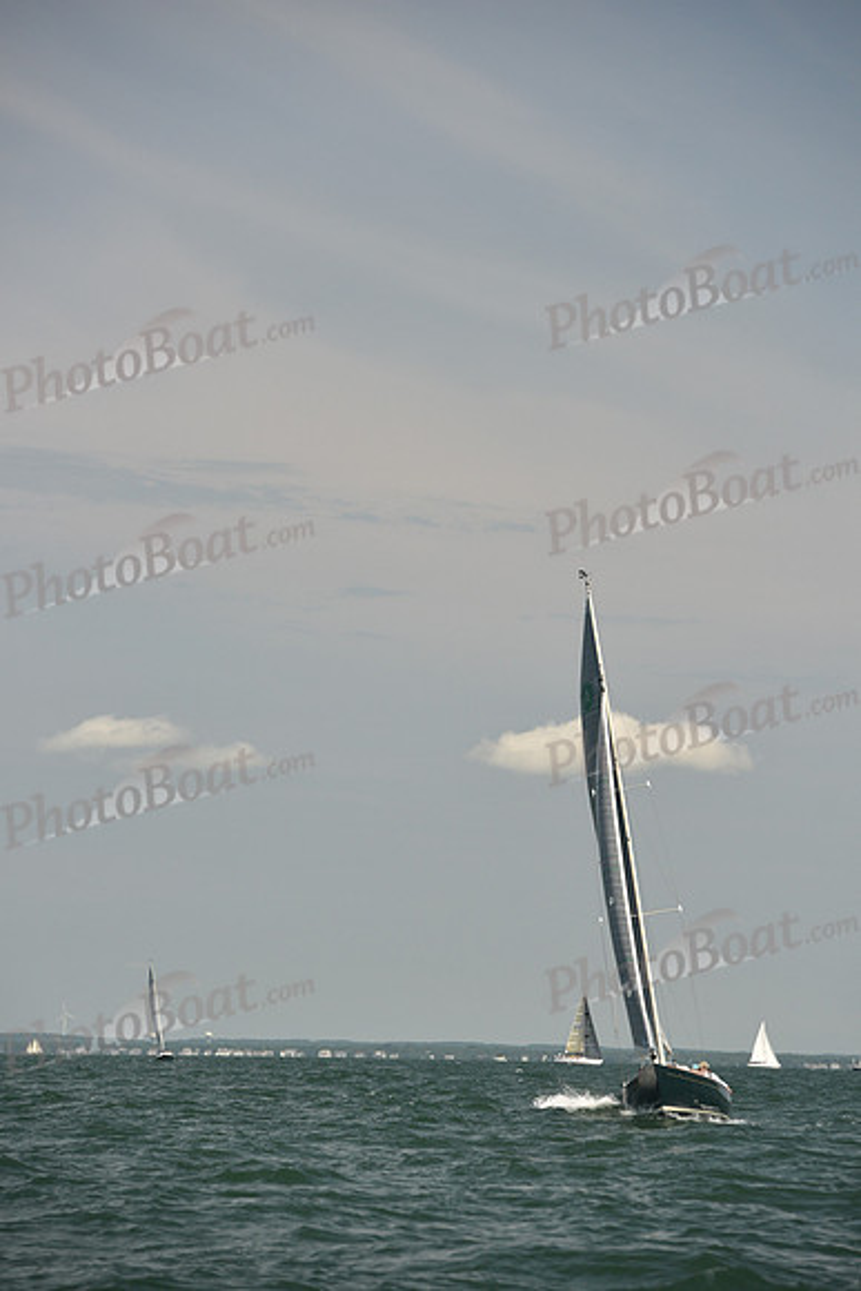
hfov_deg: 9.5
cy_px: 646
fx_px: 5198
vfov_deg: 14.2
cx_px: 430
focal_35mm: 145
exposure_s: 1/1250
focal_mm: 145
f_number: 5.6
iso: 320
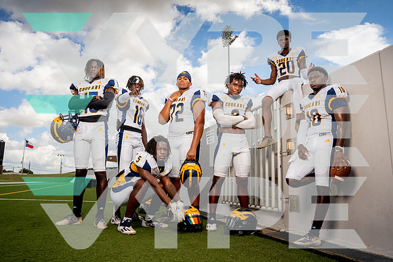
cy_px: 131
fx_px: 295
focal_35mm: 27
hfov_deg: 67.4
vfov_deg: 48.0
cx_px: 196
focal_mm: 27
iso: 125
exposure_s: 1/250
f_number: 8
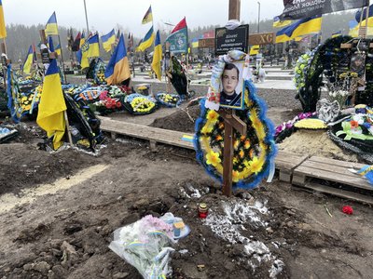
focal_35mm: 26
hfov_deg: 67.3
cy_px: 140
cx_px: 186
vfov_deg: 53.1
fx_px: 280
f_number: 1.6
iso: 32
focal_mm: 4.2
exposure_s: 1/1114
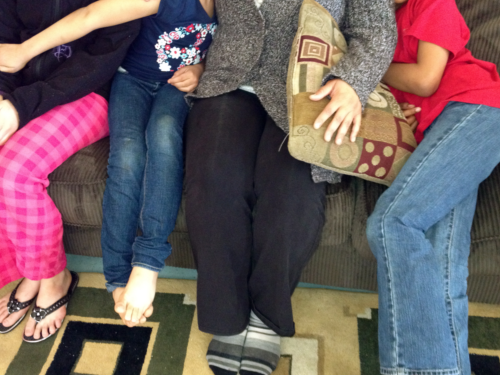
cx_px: 230
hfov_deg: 45.7
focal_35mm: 41
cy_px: 204
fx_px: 592
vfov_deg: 35.1
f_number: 2.4
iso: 320
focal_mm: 4.28
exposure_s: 1/17
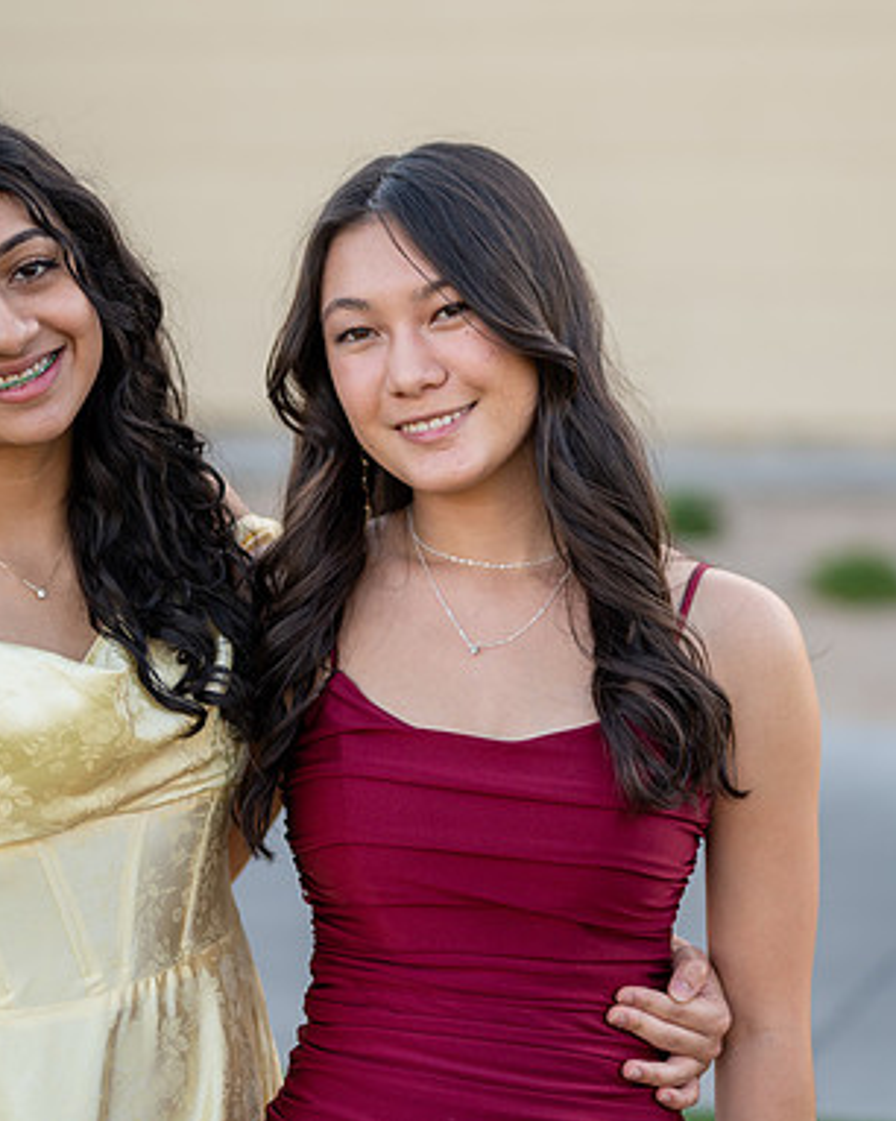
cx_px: 469
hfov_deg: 18.1
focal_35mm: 85
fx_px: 2820
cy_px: 448
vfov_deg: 22.5
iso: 100
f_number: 1.4
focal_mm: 50
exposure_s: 1/640
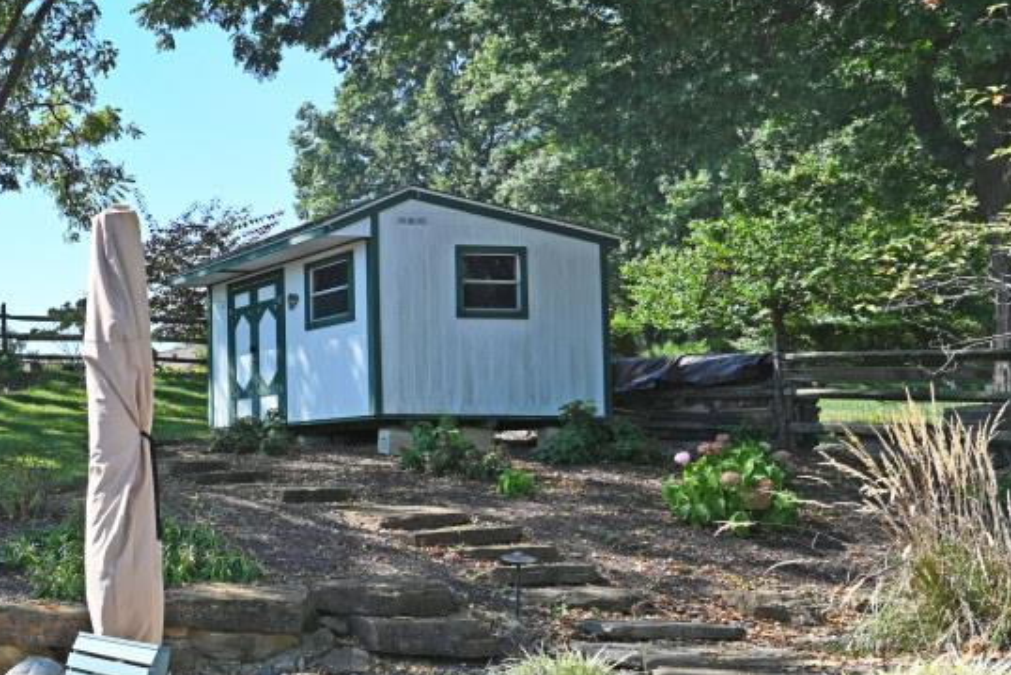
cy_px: 432
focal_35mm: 39
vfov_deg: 34.0
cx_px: -274
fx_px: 1095
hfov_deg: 35.5
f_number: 5.6
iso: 100
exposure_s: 1/250
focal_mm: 14
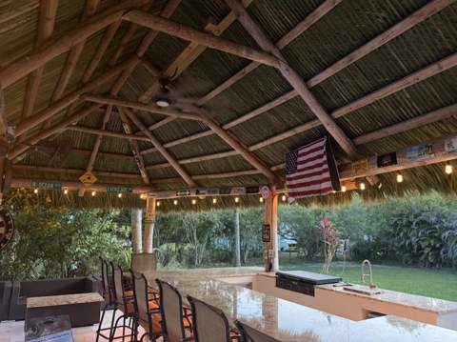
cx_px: 228
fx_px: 317
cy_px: 171
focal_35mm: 24
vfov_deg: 56.7
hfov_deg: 71.7
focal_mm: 6.76
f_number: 1.78
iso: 800
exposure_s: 1/25
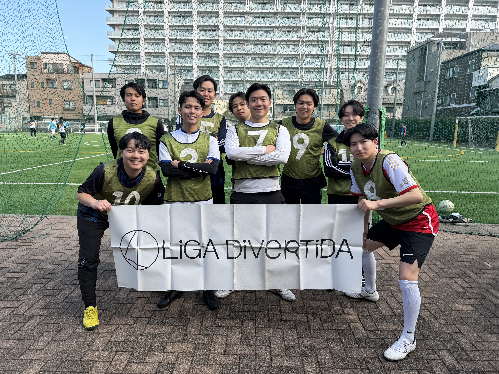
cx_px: 250
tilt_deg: -10.0
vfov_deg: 56.8
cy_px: 187
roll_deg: -0.5
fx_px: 346
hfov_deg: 71.6
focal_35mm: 24
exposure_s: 1/1553
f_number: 1.78
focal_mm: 6.76
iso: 100
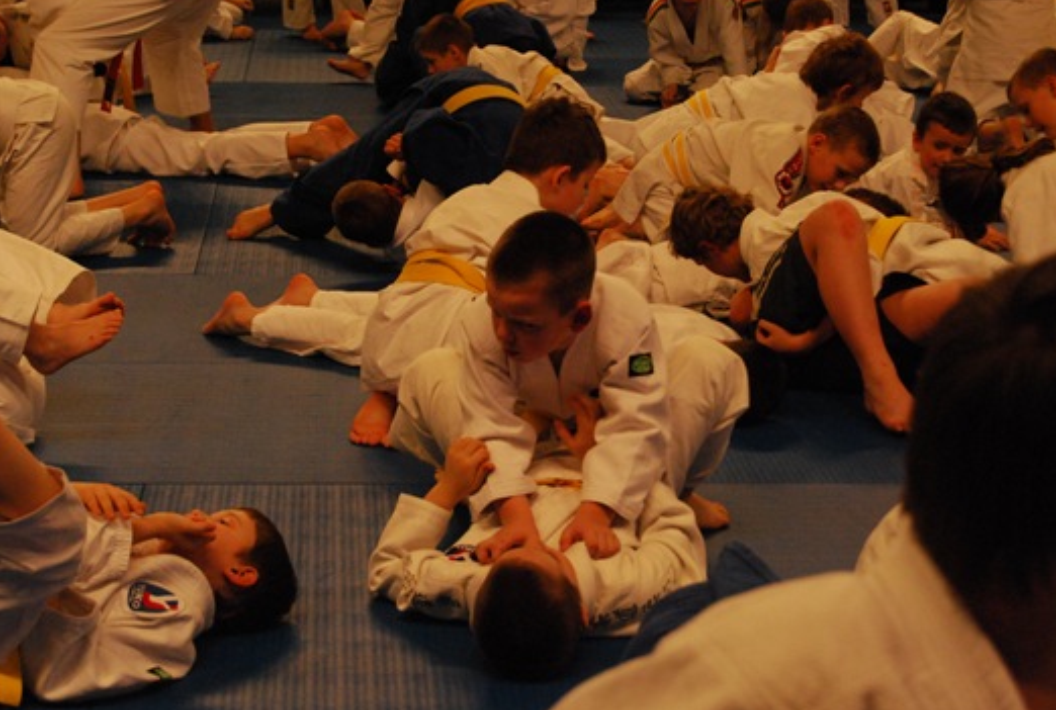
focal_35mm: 92
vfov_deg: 15.0
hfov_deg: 22.2
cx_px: 519
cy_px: 339
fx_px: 2693
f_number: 6.3
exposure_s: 1/125
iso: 1600
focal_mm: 55
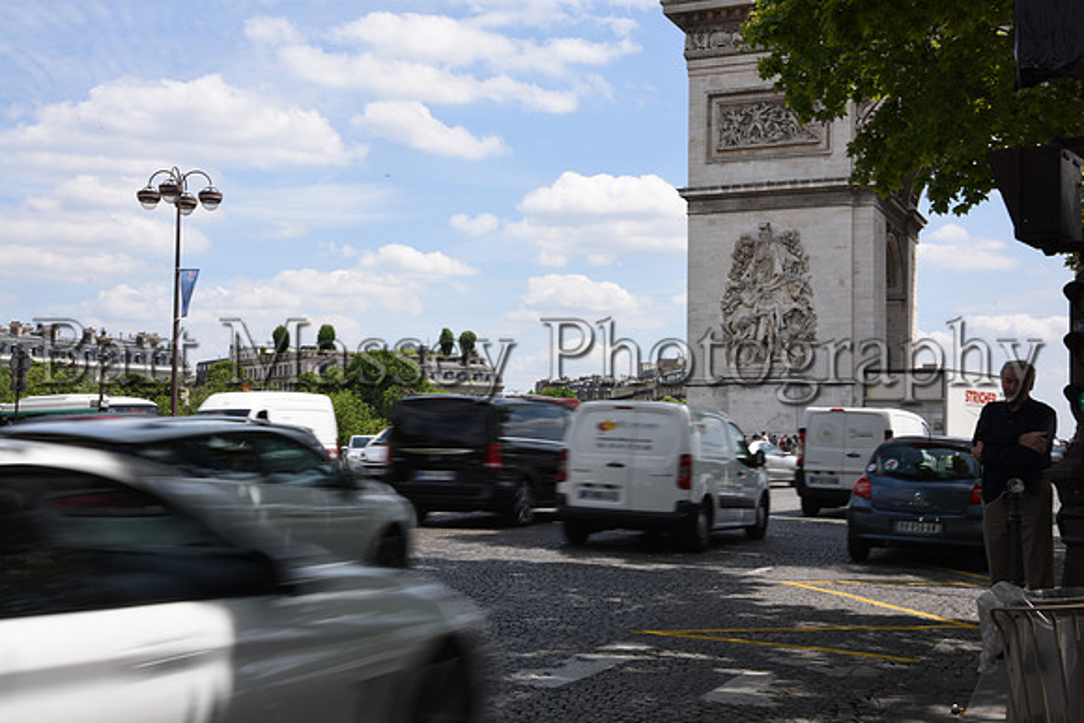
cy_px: 362
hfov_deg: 41.1
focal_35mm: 48
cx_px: 542
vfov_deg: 28.1
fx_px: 1446
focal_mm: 48
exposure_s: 1/20
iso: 110
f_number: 32
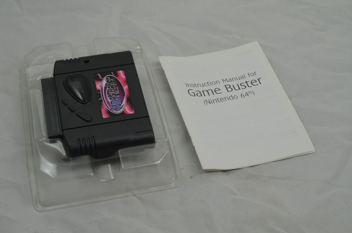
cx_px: 176
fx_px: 586
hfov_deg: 33.5
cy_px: 116
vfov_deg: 22.5
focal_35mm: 60
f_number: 20
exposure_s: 1/2.5
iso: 100
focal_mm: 40
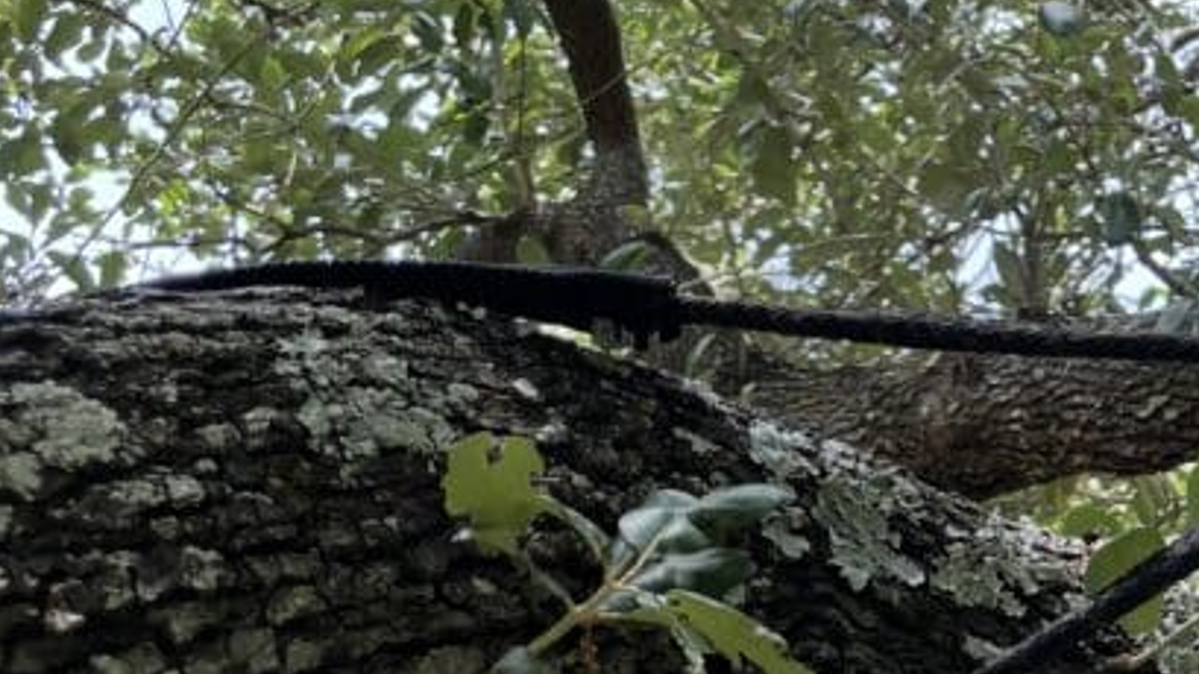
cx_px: 1278
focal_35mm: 71
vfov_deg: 16.8
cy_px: 589
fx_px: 2257
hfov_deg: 27.5
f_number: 1.6
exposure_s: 1/346
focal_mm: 4.2
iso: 32
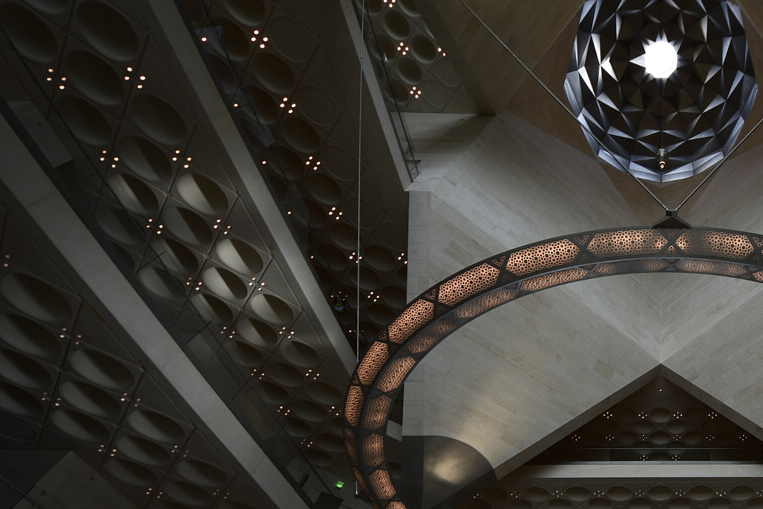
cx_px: 661
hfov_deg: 68.9
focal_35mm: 21
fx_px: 445
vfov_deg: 57.9
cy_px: 349
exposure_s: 1/20
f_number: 4.5
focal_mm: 8
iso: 100
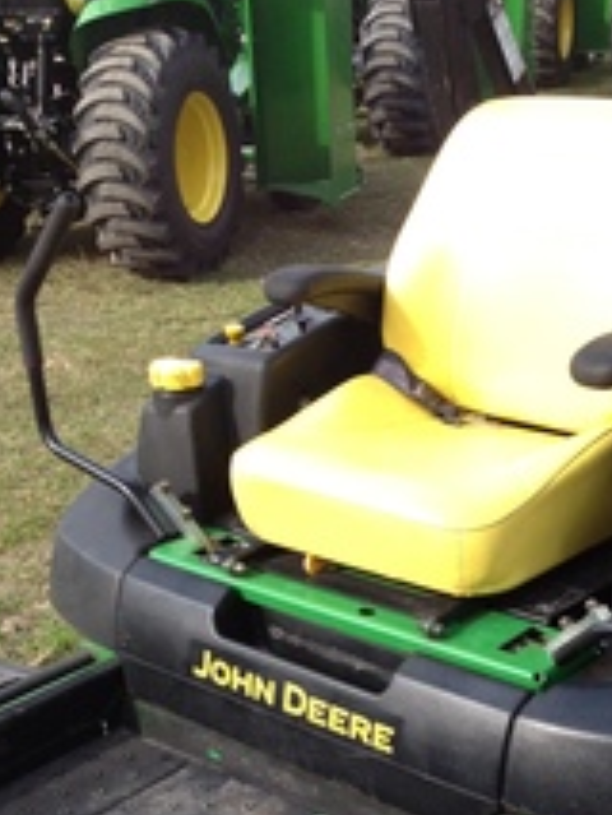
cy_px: 758
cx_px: 417
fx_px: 1578
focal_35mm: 67
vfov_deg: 27.7
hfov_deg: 21.8
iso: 80
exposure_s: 1/521
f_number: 2.4
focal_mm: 4.28
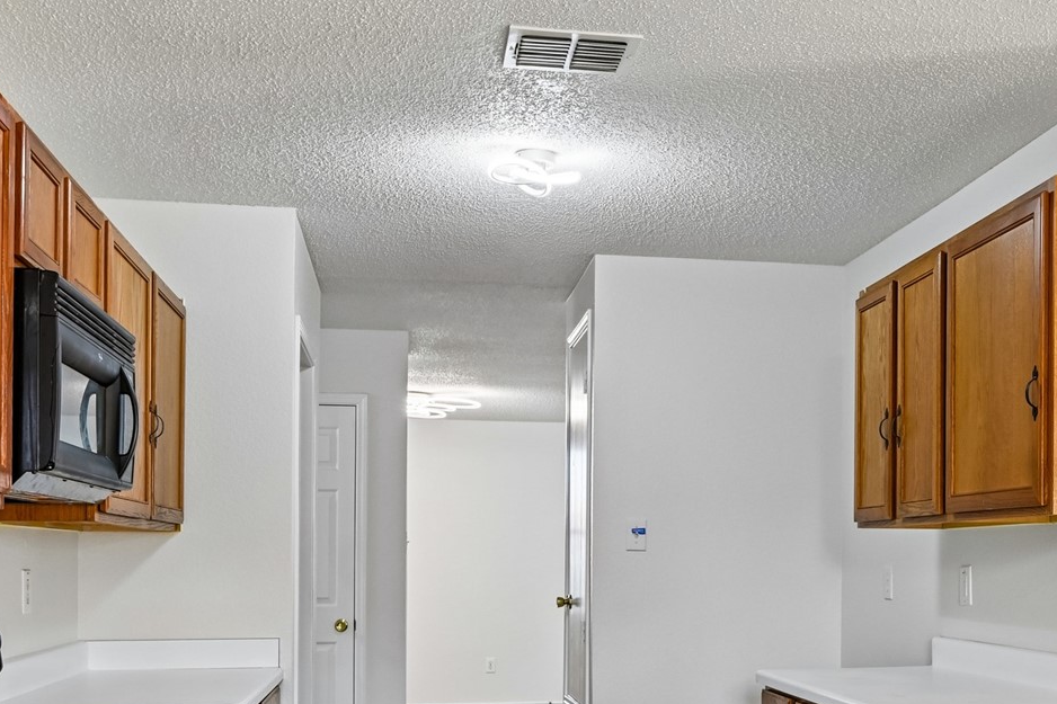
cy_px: 541
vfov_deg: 29.9
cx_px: 704
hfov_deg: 43.9
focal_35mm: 44
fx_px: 1292
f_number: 8
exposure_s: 1/13
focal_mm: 19
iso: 400
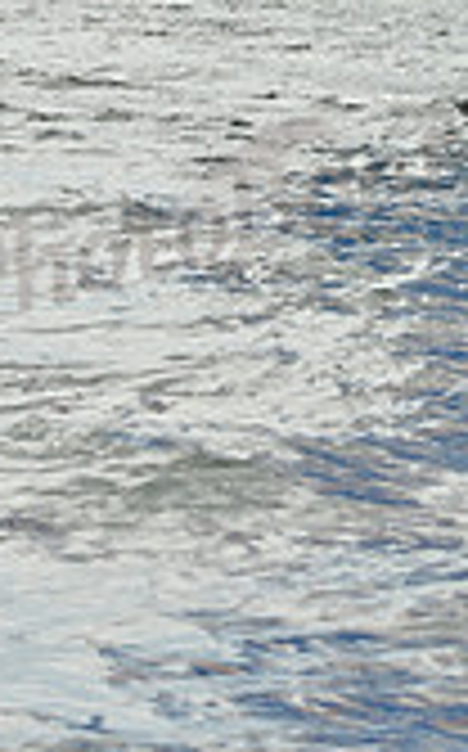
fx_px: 5074
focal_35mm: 248
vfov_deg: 8.2
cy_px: -540
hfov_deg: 5.2
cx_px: 812
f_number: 6.3
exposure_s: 1/1600
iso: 320
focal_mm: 70
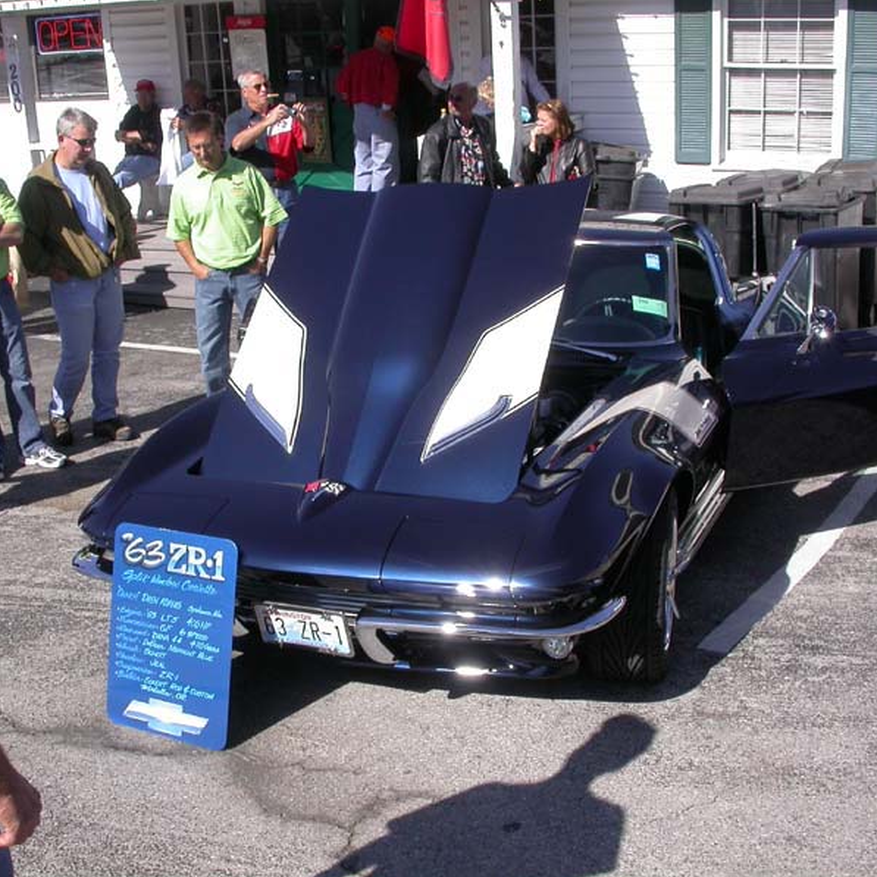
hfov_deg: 37.5
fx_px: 1290
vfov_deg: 37.6
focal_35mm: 45
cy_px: 439
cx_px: 373
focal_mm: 7.85
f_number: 7.5
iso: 100
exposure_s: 1/277
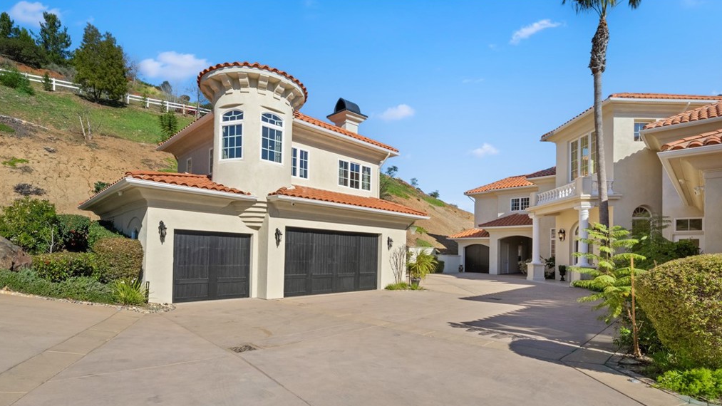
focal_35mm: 18
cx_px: 360
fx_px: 345
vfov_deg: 60.6
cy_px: 238
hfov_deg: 92.7
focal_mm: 17
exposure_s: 1/1250
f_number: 11
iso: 800
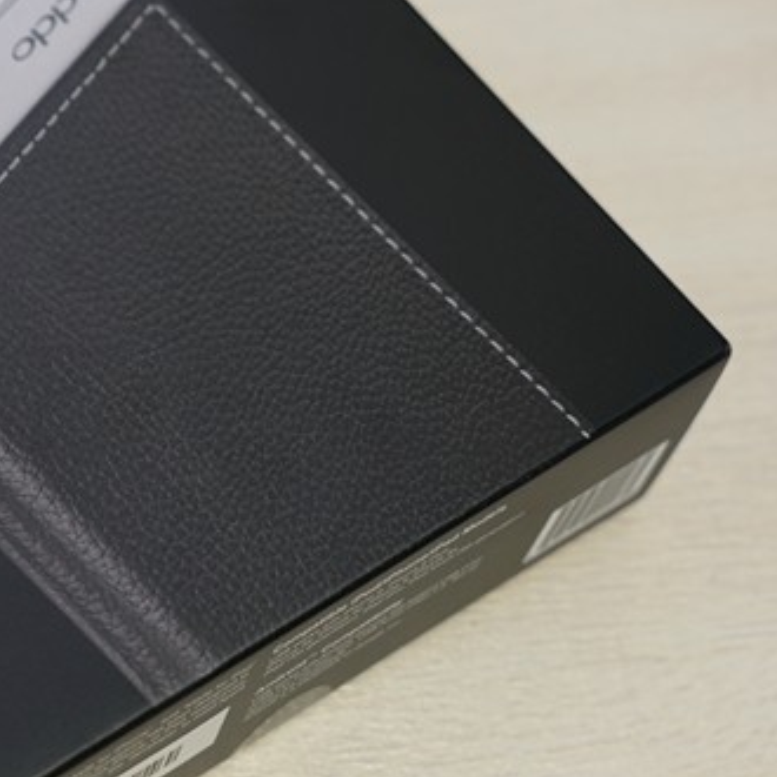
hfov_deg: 17.8
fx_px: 2413
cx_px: -5
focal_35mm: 95
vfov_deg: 18.3
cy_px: 320
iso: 160
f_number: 4
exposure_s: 1/30
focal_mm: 41
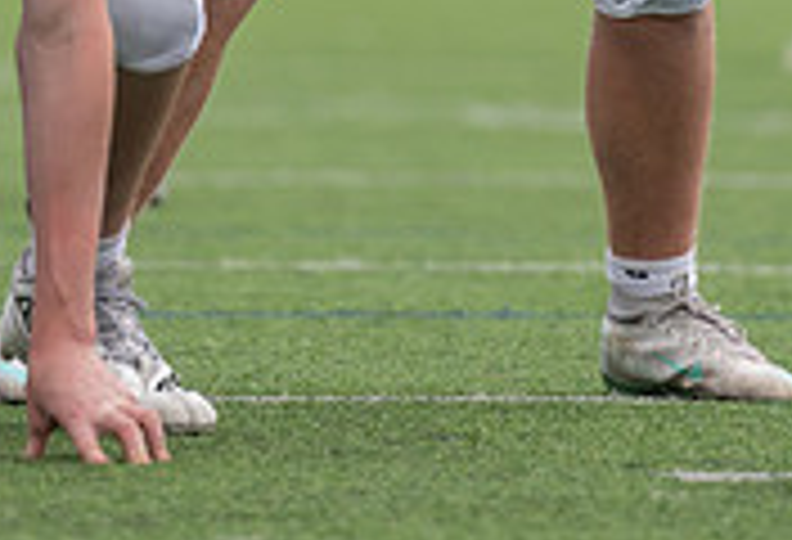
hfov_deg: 2.3
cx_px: 439
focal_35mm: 872
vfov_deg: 1.6
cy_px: -369
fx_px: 19318
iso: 250
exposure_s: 1/1250
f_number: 2.8
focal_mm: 200
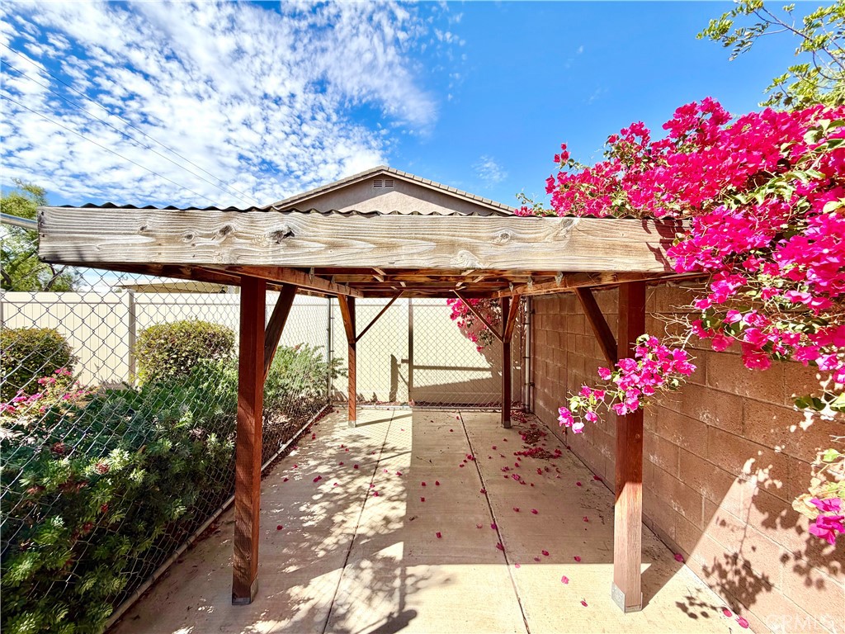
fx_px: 342
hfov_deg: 102.1
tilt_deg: +0.4
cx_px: 422
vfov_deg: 85.7
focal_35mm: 14
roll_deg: +0.1
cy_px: 317
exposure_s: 1/770
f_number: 2.2
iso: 25
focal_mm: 2.22
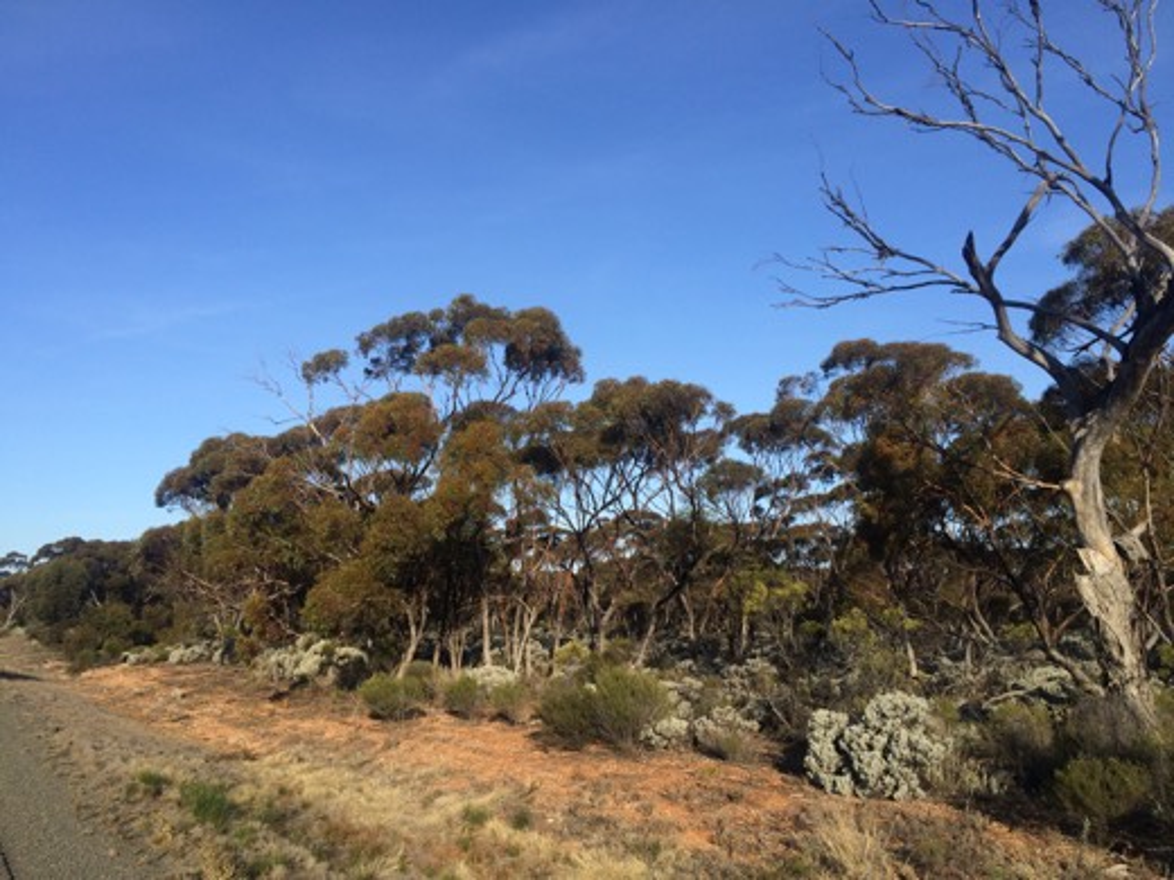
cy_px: 440
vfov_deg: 48.2
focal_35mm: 29
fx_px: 984
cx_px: 587
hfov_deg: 61.7
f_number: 2.2
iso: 32
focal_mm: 4.15
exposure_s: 1/1368
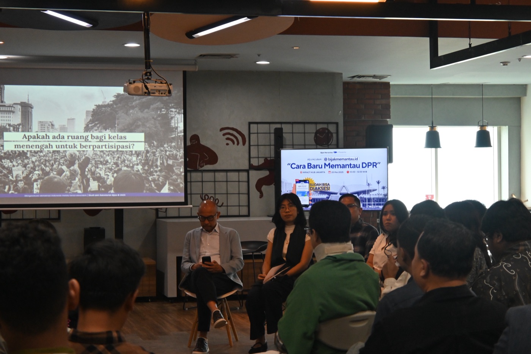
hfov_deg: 27.0
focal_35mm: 75
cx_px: 266
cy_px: 177
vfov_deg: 18.2
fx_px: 1106
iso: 1600
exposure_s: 1/125
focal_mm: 50
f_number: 6.3
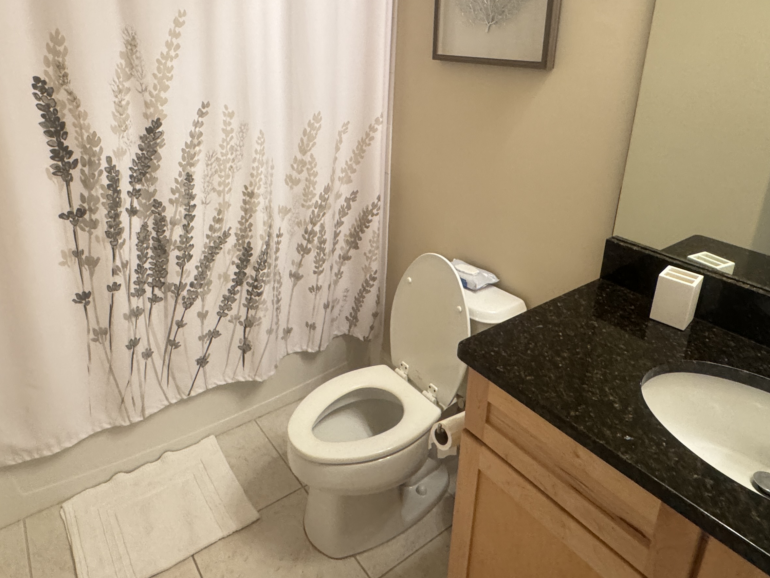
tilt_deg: -18.4
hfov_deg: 71.5
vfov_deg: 55.5
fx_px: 534
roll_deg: -1.5
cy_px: 187
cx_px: 356
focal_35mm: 24
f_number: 2.2
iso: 500
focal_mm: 2.22
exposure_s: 1/60
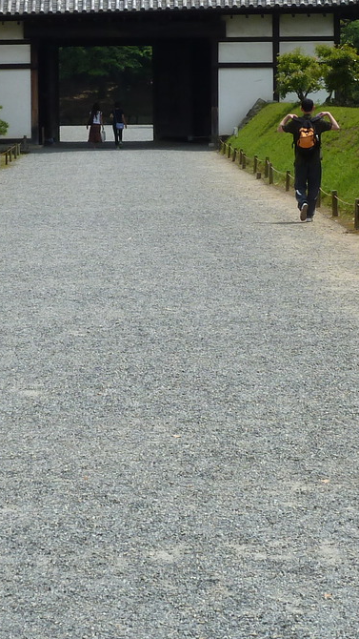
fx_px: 2419
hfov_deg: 8.5
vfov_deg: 15.0
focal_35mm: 143
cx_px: 109
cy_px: 220
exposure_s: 1/500
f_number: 5
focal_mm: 9.1
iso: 80
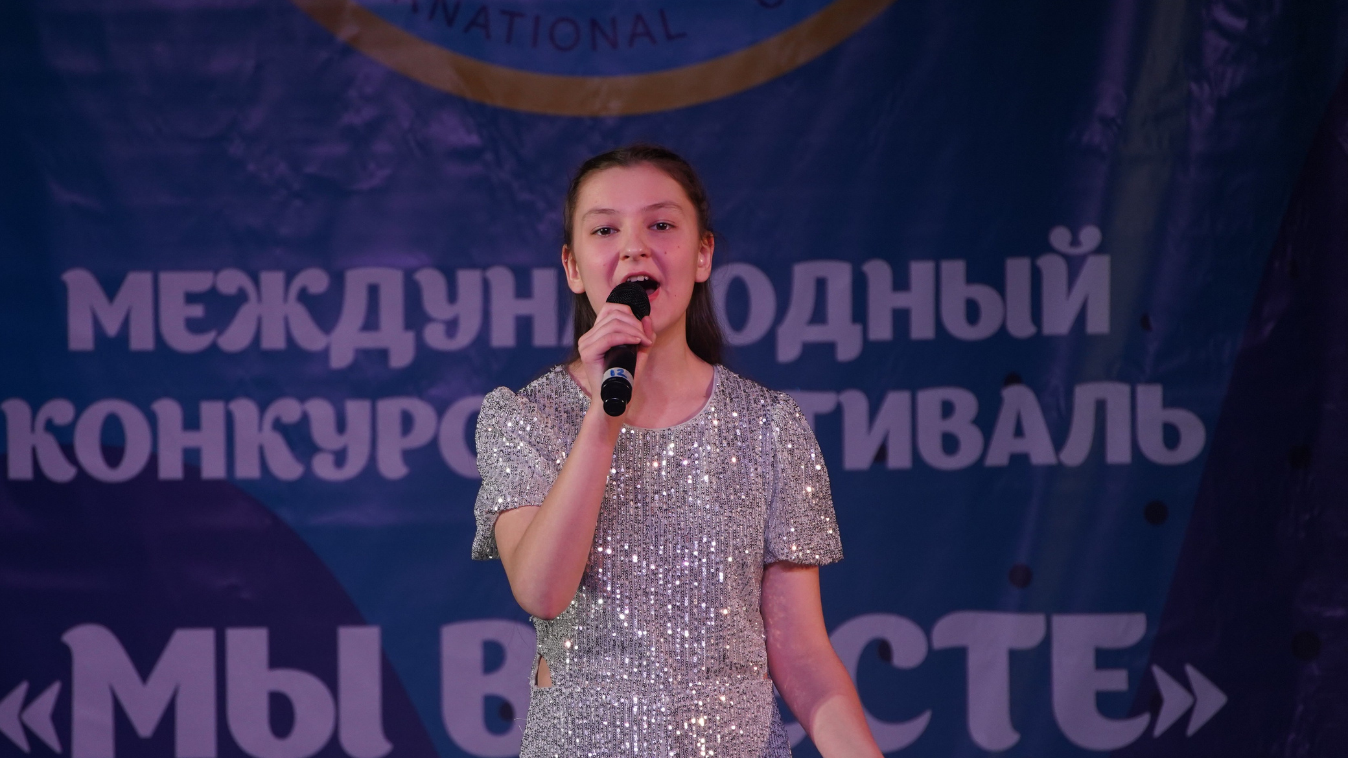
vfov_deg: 3.5
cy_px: 516
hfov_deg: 6.3
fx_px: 12260
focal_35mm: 343
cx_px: 544
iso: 1600
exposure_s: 1/250
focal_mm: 266
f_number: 6.3
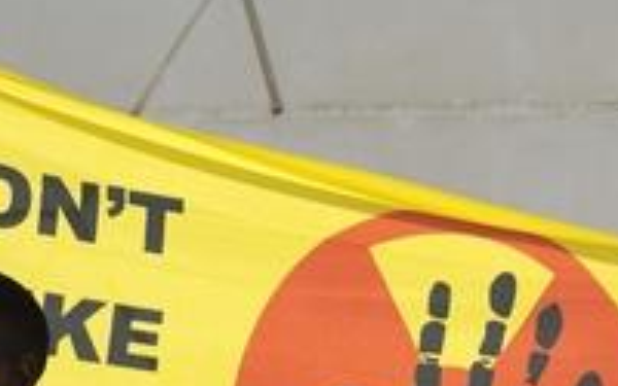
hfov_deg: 9.4
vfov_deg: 5.9
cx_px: 491
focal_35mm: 222
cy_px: 502
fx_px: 3739
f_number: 5.6
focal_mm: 85
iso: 500
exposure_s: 1/1250
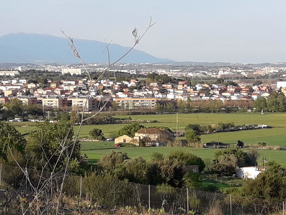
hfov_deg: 63.4
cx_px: 143
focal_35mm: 28
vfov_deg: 49.7
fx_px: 231
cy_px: 108
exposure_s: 1/798
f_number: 1.9
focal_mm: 3.7
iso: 40
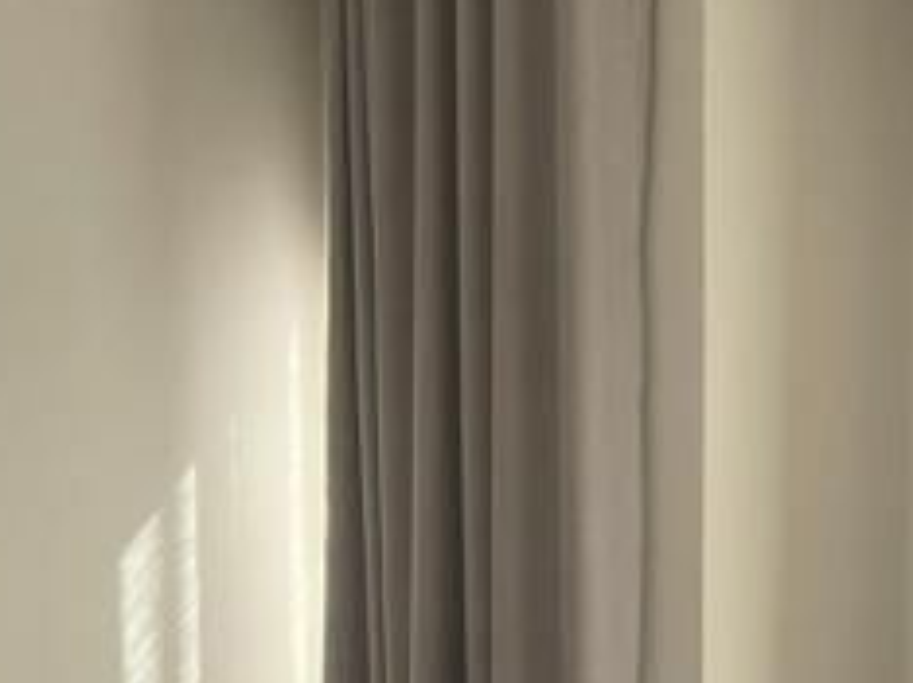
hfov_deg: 22.0
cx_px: 507
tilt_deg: -7.2
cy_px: 835
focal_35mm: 89
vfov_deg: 15.9
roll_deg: +0.9
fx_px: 2345
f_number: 1.6
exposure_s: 1/335
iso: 32
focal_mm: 4.2
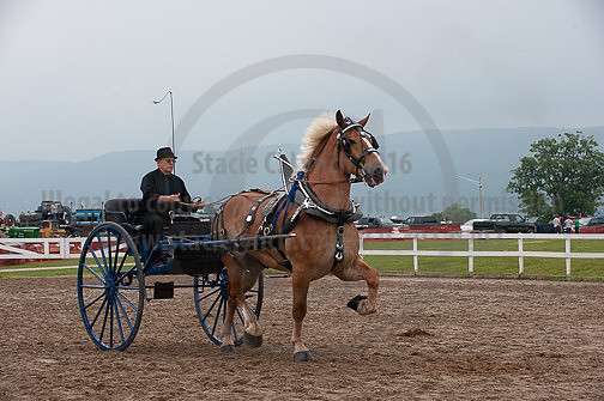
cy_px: 200
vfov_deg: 13.4
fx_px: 1710
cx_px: 302
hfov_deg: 20.0
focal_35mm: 102
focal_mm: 102
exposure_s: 1/1000
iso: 1400
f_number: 5.6
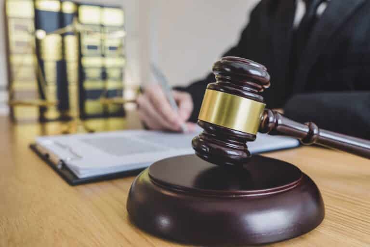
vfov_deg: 40.0
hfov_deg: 57.2
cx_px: 185
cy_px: 124
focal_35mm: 33
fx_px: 339
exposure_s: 1/100
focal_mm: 22.3
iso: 400
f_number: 3.6
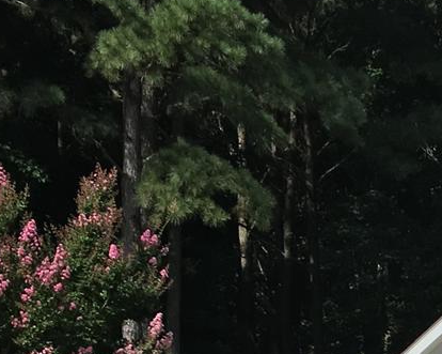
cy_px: 634
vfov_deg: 10.4
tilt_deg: +2.1
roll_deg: -0.8
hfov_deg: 12.8
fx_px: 1831
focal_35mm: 140
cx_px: 724
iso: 25
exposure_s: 1/2564
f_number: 2.2
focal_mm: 4.15
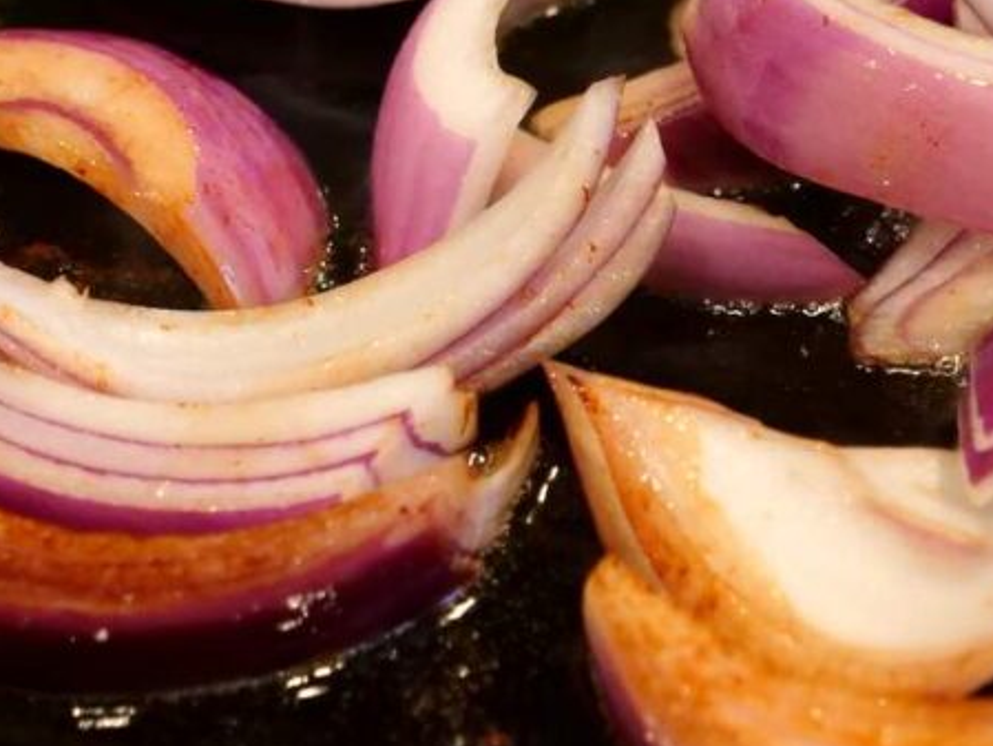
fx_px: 4189
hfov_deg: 13.5
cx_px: 520
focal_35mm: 146
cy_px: 157
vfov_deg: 10.1
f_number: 3.8
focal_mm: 32
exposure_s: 1/80
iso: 2500
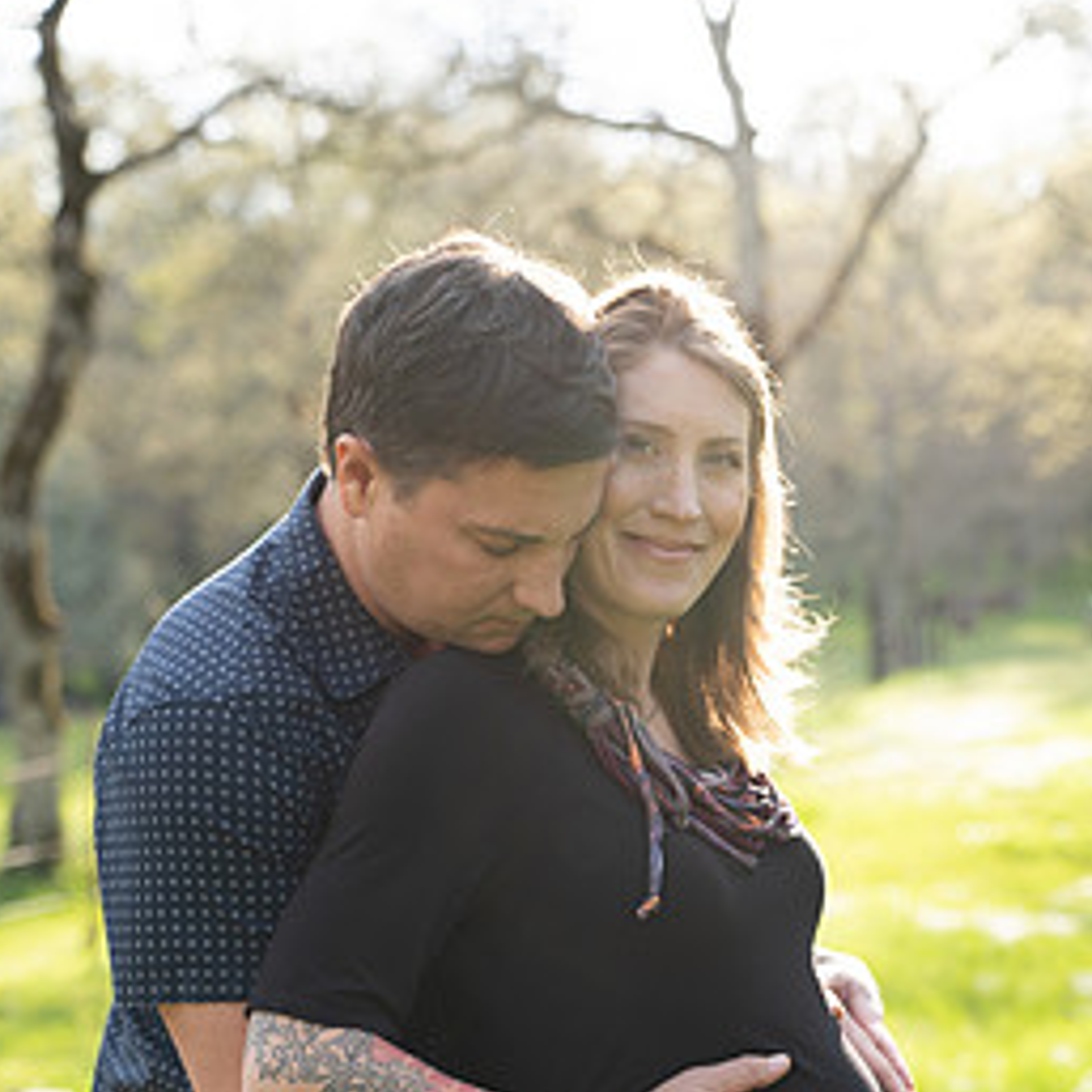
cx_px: 540
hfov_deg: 23.7
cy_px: 926
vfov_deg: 23.2
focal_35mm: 73
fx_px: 2605
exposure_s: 1/250
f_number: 3.2
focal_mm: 49
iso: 160
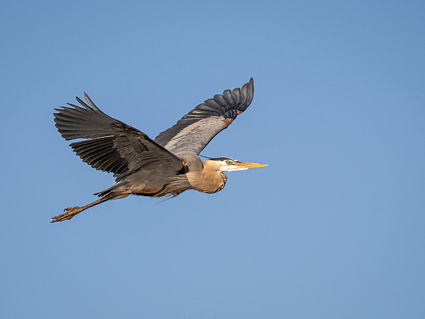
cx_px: 180
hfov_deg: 3.4
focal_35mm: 587
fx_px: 7203
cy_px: 158
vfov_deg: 2.5
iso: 200
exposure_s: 1/2500
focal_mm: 210
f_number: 4.5
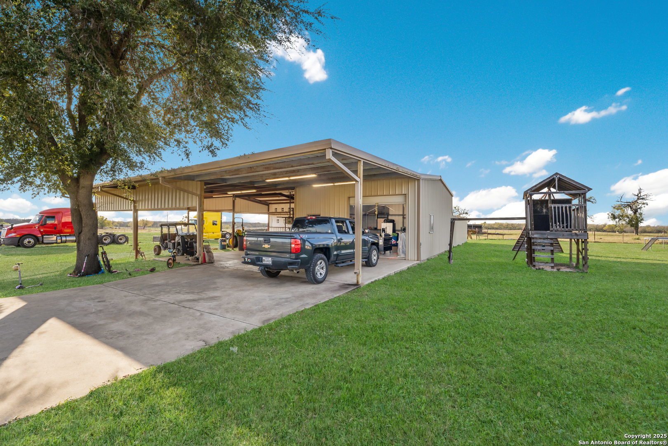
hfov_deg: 101.5
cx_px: 334
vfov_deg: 78.5
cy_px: 223
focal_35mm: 15
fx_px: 273
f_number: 10
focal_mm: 14.7
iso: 250
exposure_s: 1/40
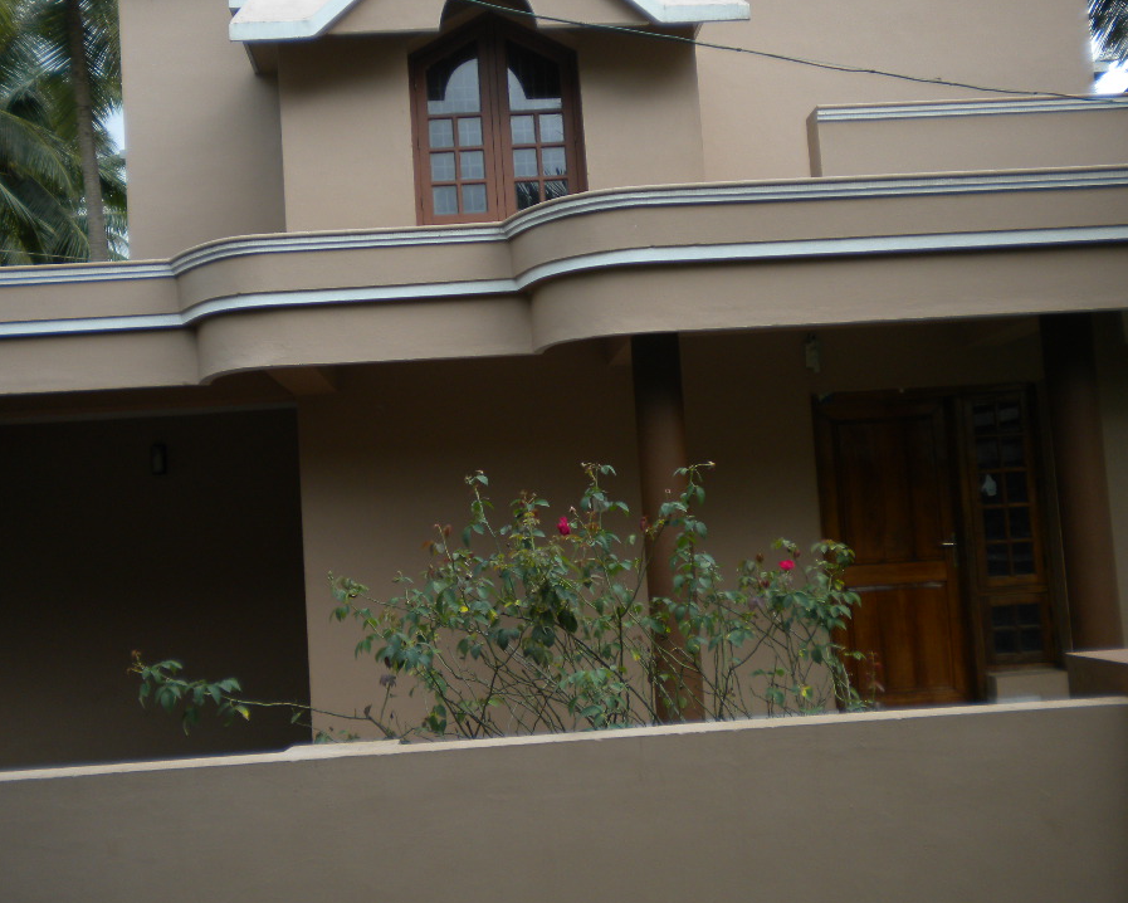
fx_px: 1302
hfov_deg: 46.8
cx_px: 534
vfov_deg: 38.2
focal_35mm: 39
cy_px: 436
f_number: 3.1
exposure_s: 1/130
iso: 80
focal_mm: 6.3
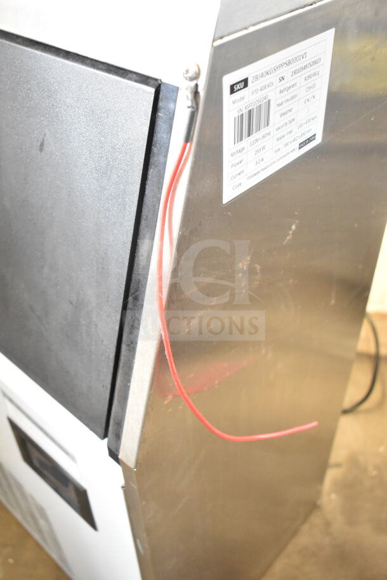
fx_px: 556
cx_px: 194
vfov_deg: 55.1
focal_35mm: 34
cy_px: 290
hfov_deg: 38.4
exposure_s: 1/40
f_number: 3.8
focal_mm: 23
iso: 5600
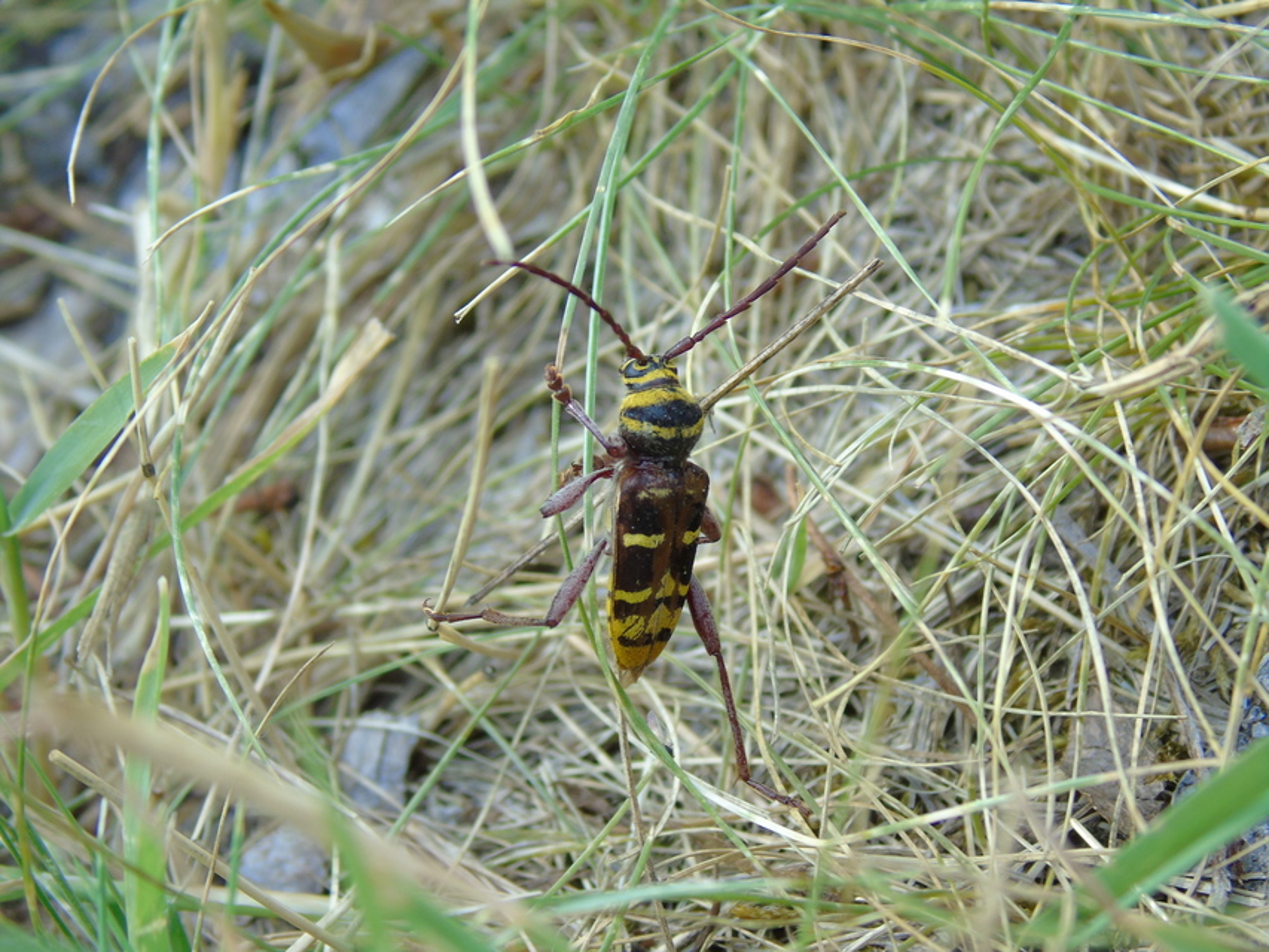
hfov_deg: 20.9
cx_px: 634
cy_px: 476
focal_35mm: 94
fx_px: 3446
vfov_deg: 15.7
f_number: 4.3
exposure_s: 1/80
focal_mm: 17
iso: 80
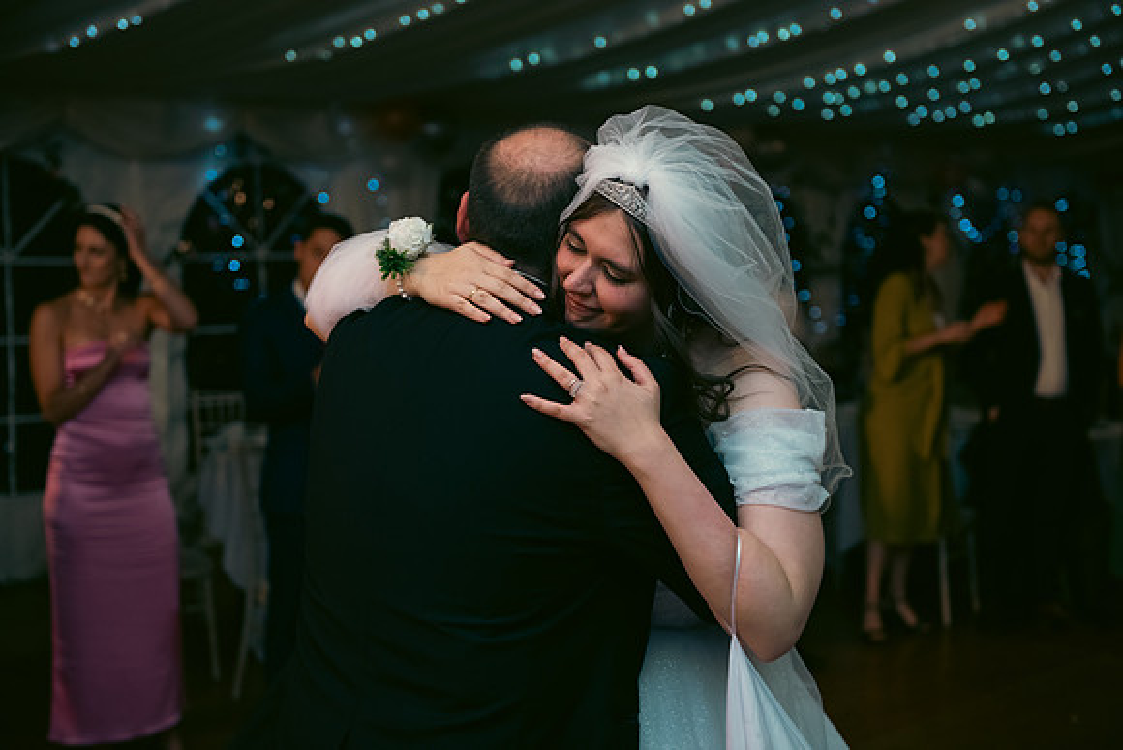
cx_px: 562
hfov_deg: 36.2
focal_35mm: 55
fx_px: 1716
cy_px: 375
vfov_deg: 24.6
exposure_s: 1/160
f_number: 3.5
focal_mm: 55
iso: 800
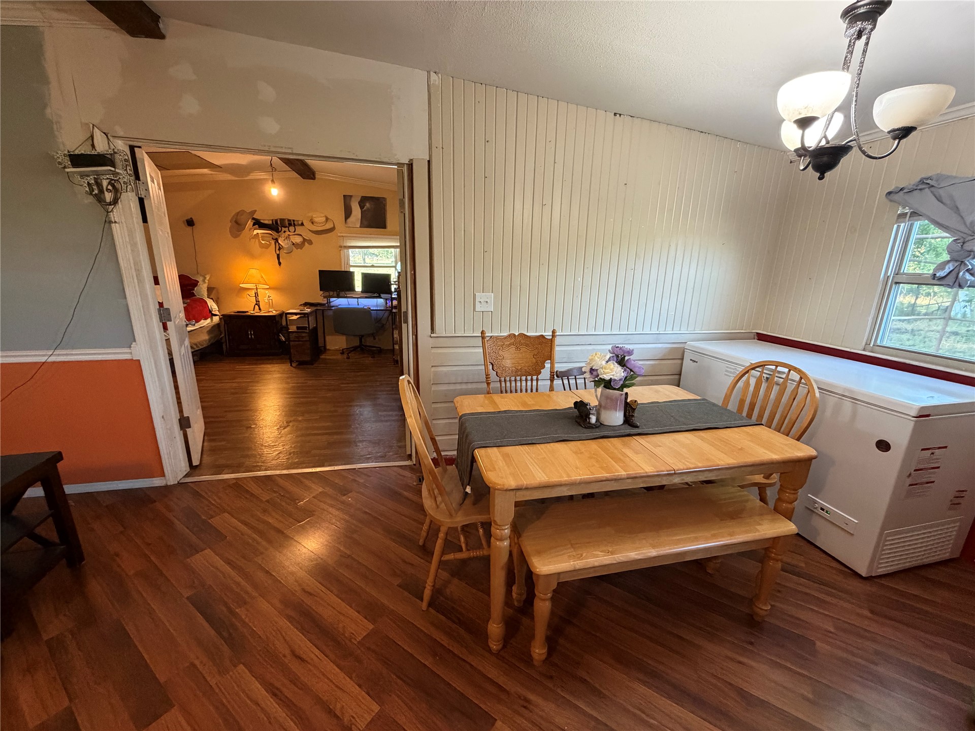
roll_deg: -1.4
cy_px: 366
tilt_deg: -15.4
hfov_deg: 102.1
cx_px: 488
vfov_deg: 85.7
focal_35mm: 14
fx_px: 394
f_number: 2.2
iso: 500
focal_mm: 2.22
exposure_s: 1/60
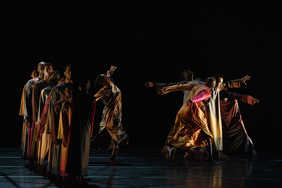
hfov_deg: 7.4
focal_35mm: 278
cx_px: 151
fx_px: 2180
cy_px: 99
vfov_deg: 4.9
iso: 6400
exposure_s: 1/320
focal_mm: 259
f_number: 5.6
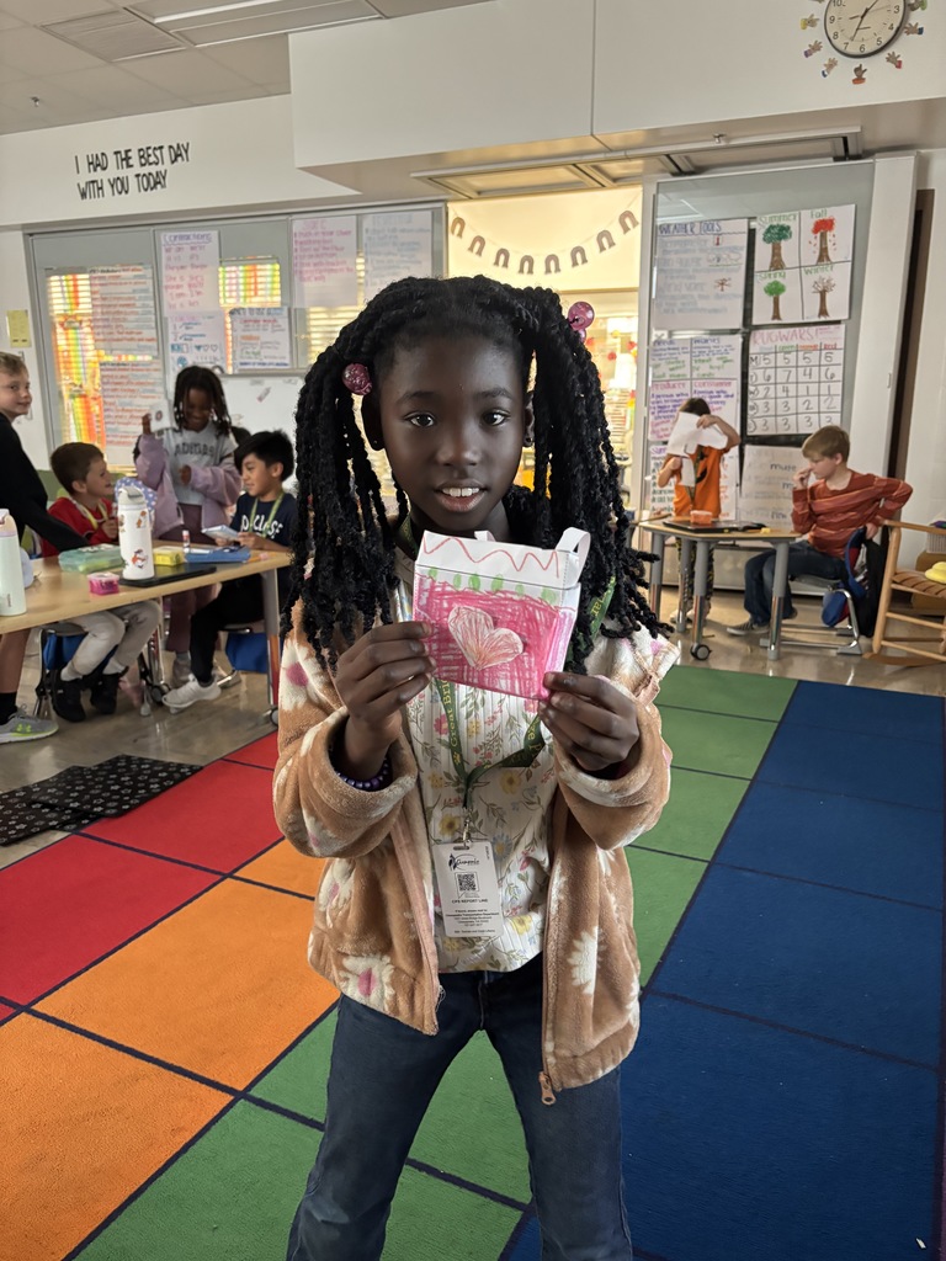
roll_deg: -0.9
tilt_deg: -14.7
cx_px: 473
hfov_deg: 53.1
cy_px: 630
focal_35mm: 26
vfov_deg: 67.3
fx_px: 947
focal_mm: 5.96
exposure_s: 1/40
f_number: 1.6
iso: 500
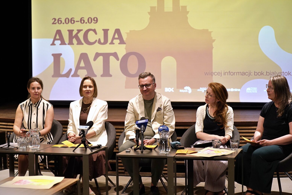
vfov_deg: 15.7
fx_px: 706
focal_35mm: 87
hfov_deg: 23.4
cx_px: 123
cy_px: 78
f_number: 2.8
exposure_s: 1/160
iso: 1600
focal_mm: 70
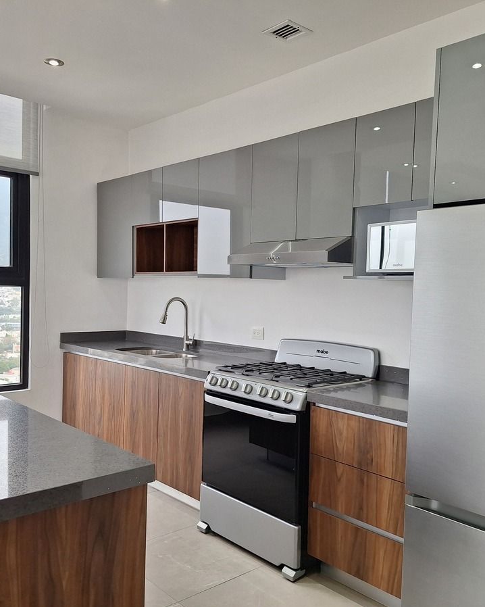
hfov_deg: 48.5
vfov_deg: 58.8
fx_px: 538
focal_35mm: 30
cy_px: 304
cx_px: 238
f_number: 1.8
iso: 40
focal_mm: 5.54
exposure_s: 1/160
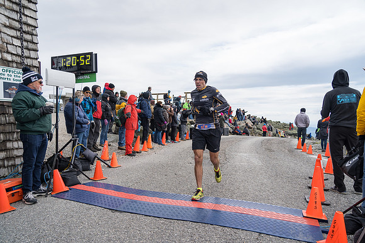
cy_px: 122
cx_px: 182
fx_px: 243
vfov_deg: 53.2
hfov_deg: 73.7
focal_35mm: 24
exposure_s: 1/1000
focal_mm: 24
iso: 200
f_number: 4
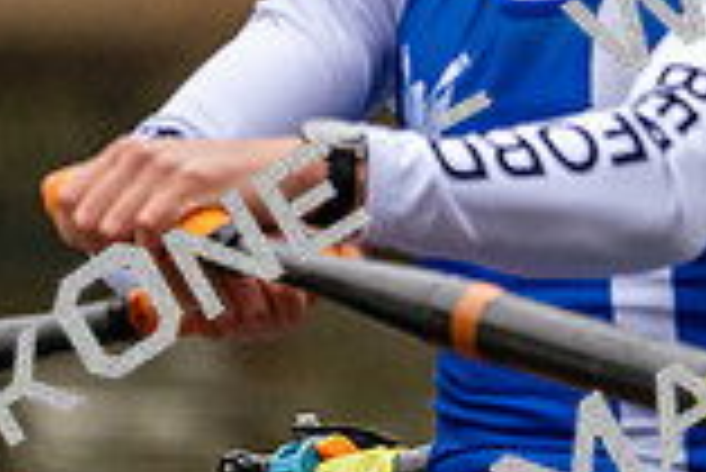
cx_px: 1120
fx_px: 28933
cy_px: 88
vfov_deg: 0.9
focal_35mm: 1474
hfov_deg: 1.4
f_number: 4.5
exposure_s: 1/2000
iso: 2500
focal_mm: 400
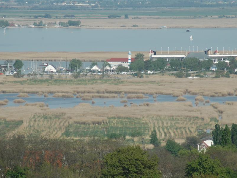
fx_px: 3353
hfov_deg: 4.0
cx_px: 124
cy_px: 89
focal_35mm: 490
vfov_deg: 3.0
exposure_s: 1/1000
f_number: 8
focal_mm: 300
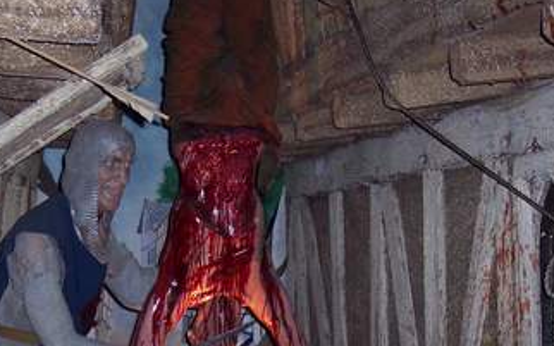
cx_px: 263
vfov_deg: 16.0
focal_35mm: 80
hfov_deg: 25.8
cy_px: 348
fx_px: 1207
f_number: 2.8
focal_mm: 8
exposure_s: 1/30
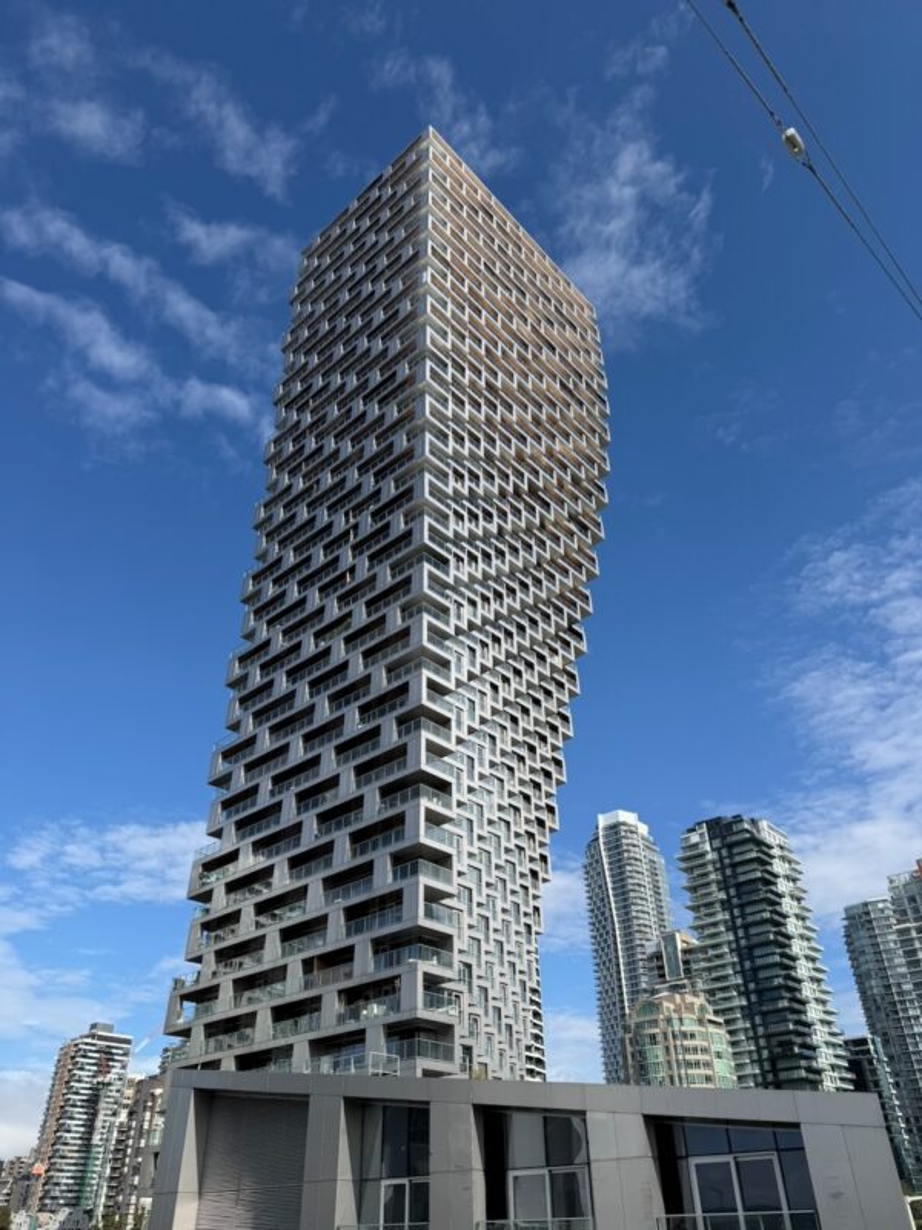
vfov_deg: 71.6
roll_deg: +0.9
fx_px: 852
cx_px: 461
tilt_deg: +34.4
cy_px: 615
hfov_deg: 56.8
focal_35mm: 24
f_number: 1.78
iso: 80
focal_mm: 6.76
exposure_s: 1/4975
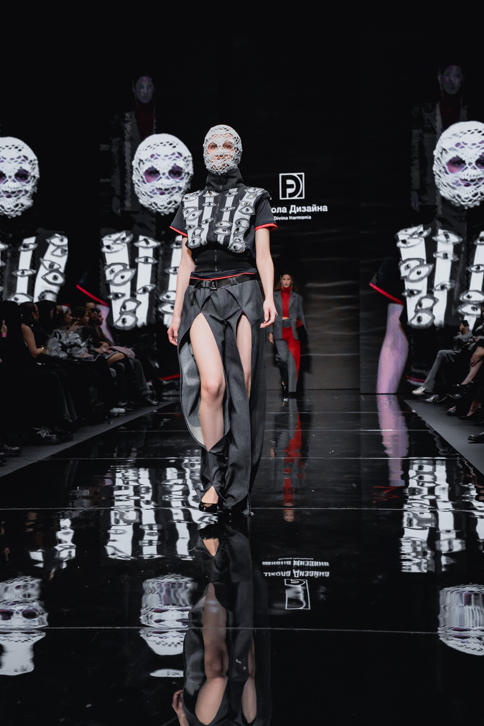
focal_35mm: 48
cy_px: 363
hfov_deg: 28.1
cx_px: 242
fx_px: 968
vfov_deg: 41.1
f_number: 4.5
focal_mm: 48
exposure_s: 1/250
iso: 2000
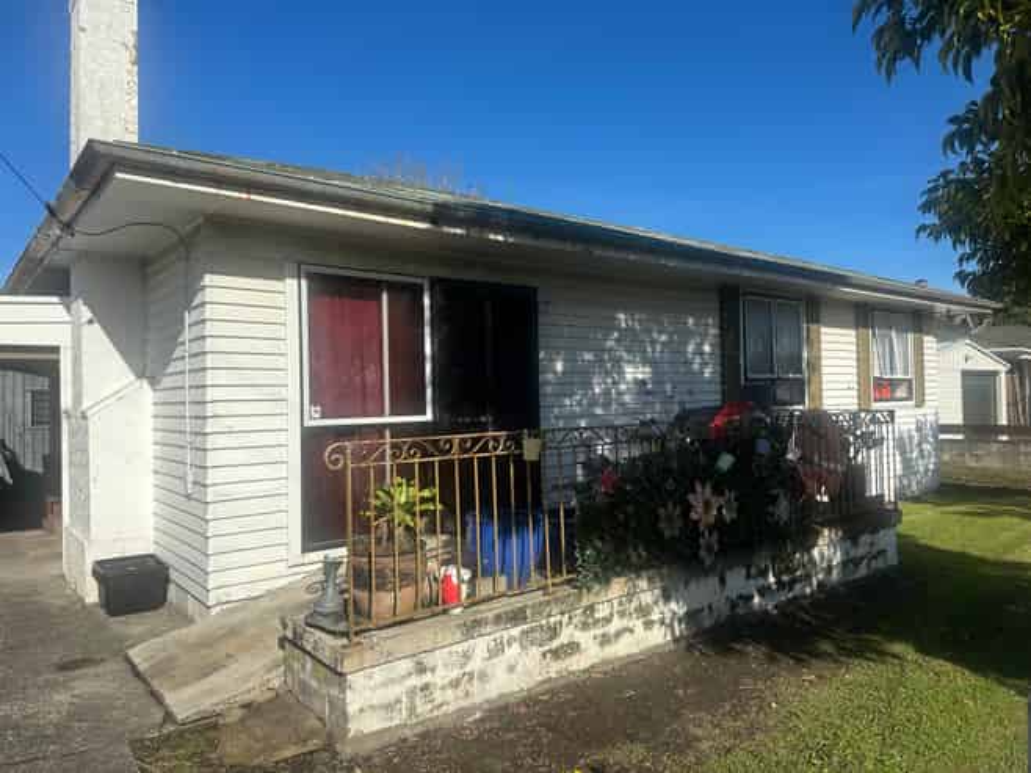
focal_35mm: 24
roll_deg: +1.3
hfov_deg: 71.6
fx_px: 715
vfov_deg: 56.8
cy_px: 386
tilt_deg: +1.8
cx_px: 516
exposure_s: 1/7042
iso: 80
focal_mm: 6.86
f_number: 1.78
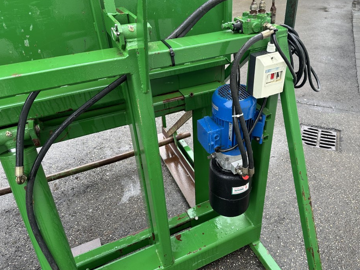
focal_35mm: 27
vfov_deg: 51.3
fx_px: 281
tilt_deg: -32.7
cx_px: 201
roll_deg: +2.8
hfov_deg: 65.1
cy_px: 124
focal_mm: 6.86
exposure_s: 1/121
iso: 125
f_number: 1.78
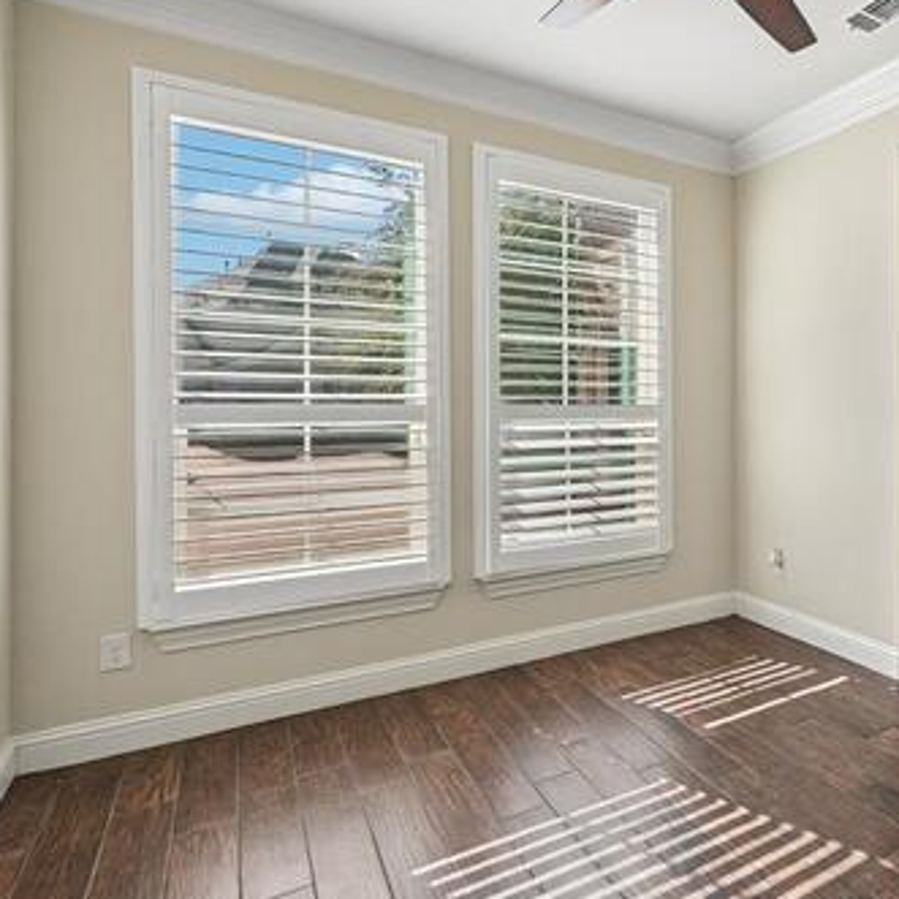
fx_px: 676
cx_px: 796
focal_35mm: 23
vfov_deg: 67.1
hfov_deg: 58.3
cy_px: 410
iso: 400
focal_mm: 14
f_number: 8
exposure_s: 1/320
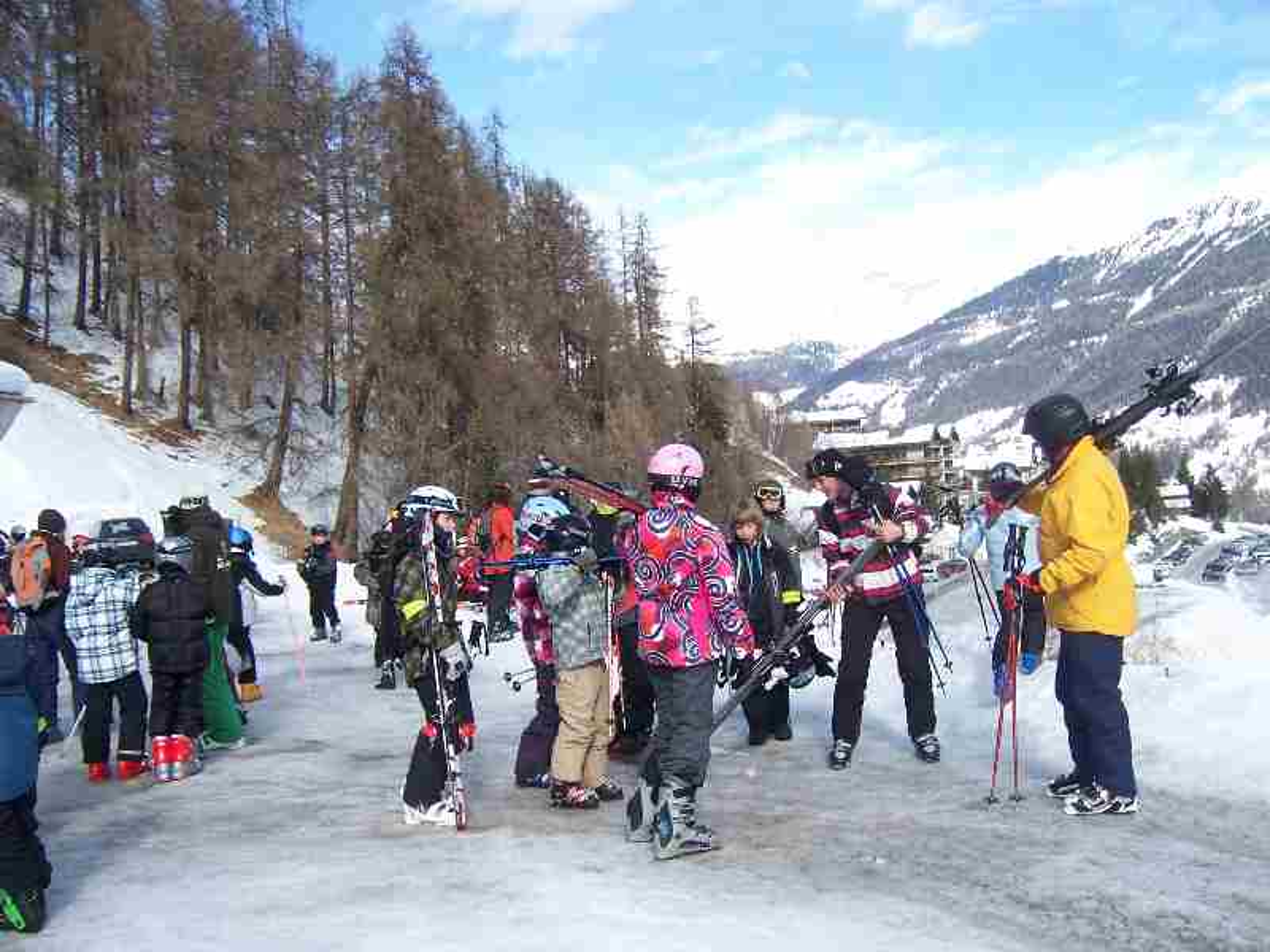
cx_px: 635
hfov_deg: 51.4
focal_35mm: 36
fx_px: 1321
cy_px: 476
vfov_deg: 39.7
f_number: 2.8
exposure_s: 1/800
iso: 80
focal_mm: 6.2
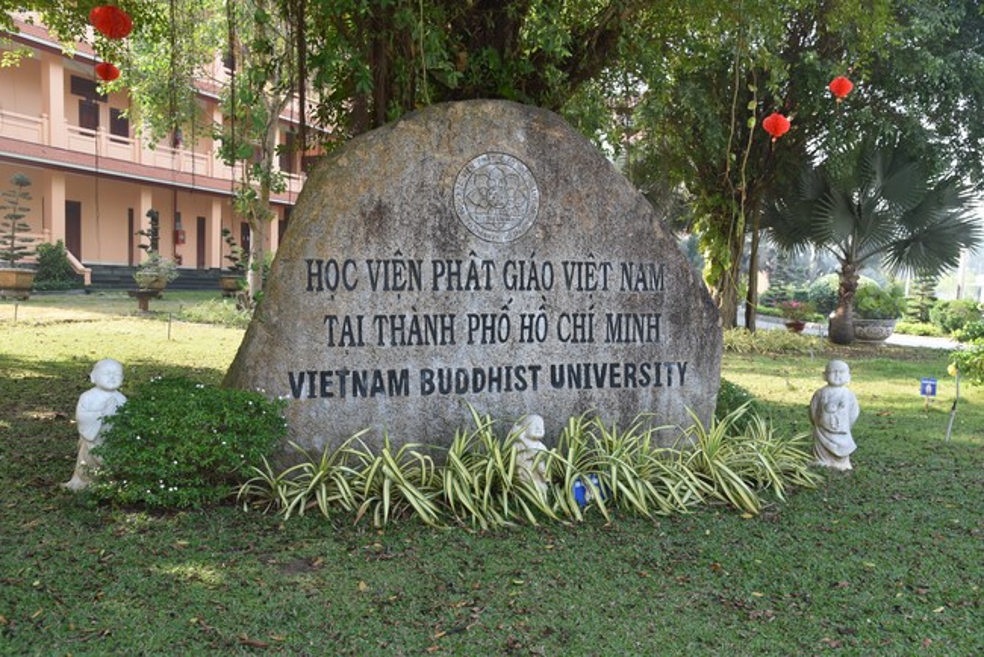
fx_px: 848
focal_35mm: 31
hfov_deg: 60.3
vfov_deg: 42.4
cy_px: 328
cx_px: 492
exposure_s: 1/125
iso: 400
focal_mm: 31
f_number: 5.6
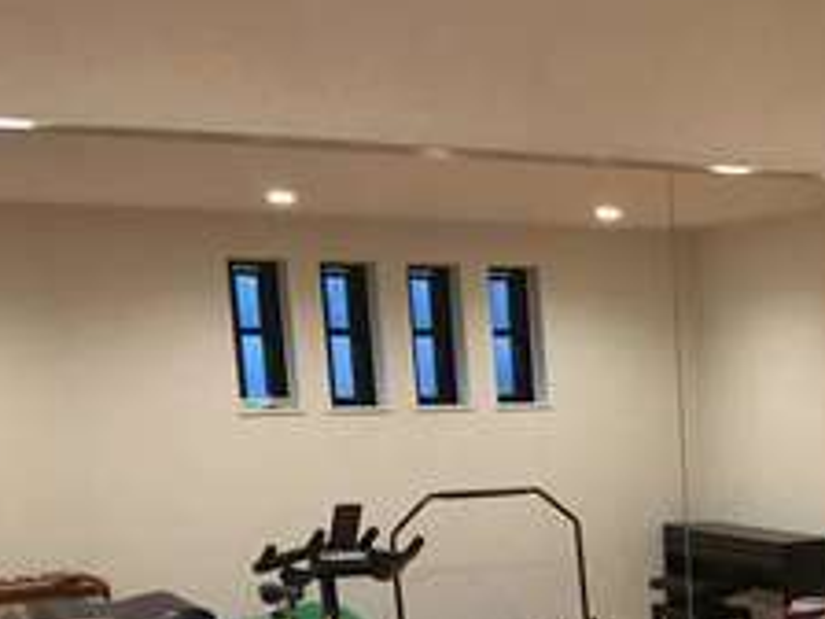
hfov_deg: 25.5
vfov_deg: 20.1
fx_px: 1668
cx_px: 932
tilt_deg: -11.3
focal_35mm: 70
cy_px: 683
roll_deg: +1.3
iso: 125
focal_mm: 4.15
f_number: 2.2
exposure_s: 1/30
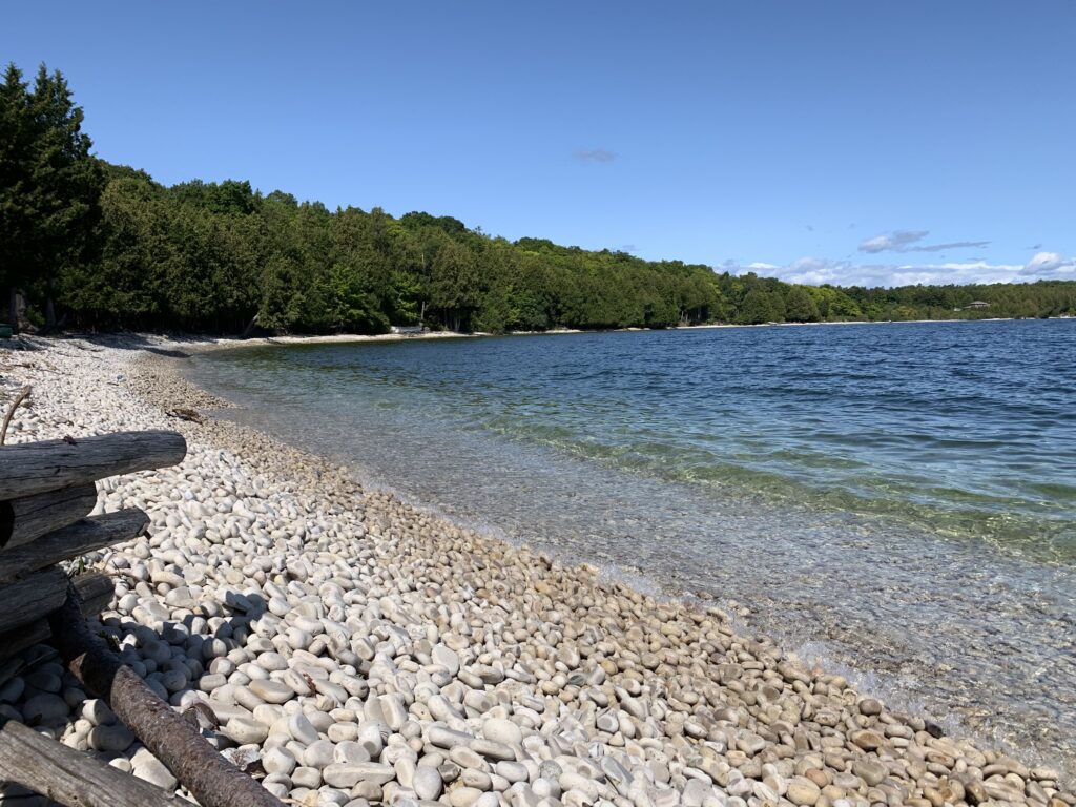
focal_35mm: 26
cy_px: 404
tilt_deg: -5.7
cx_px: 538
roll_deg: +1.7
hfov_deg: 67.3
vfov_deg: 53.1
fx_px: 808
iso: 25
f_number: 1.8
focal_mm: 4.25
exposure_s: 1/4098
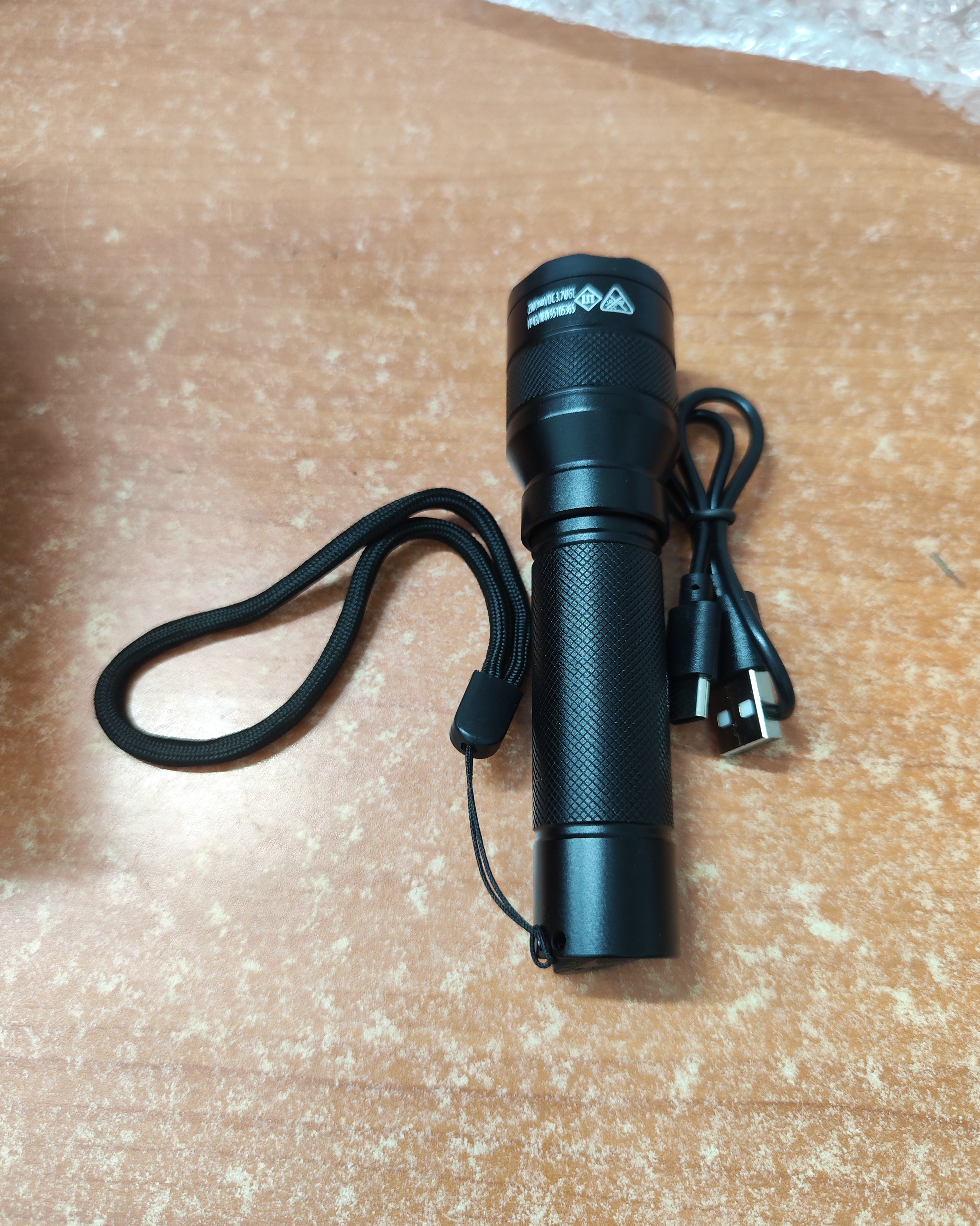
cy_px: 619
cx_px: 508
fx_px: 943
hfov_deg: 54.9
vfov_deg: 66.0
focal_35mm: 26
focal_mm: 6.92
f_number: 1.9
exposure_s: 1/62.6
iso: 366
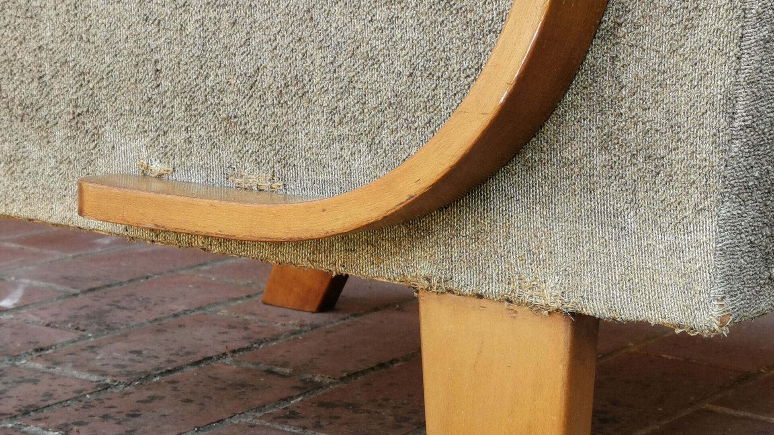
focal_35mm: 97
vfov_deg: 12.5
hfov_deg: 22.0
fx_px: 1991
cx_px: 457
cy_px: 176
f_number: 1.8
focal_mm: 5.58
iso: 50
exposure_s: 1/103
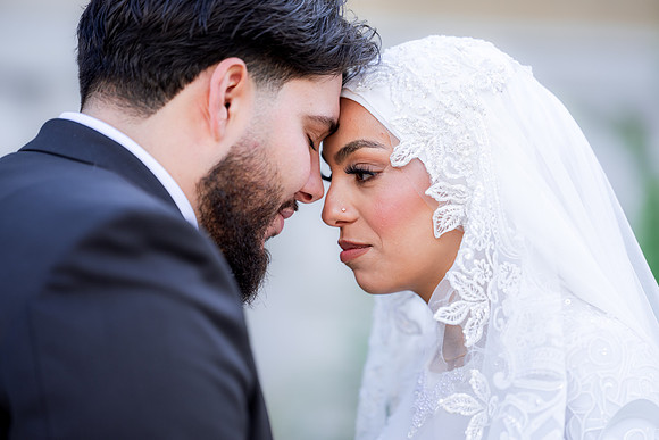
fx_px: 2746
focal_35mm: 150
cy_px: 220
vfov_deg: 9.2
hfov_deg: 13.7
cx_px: 330
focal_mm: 150
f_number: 2
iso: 200
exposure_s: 1/1000
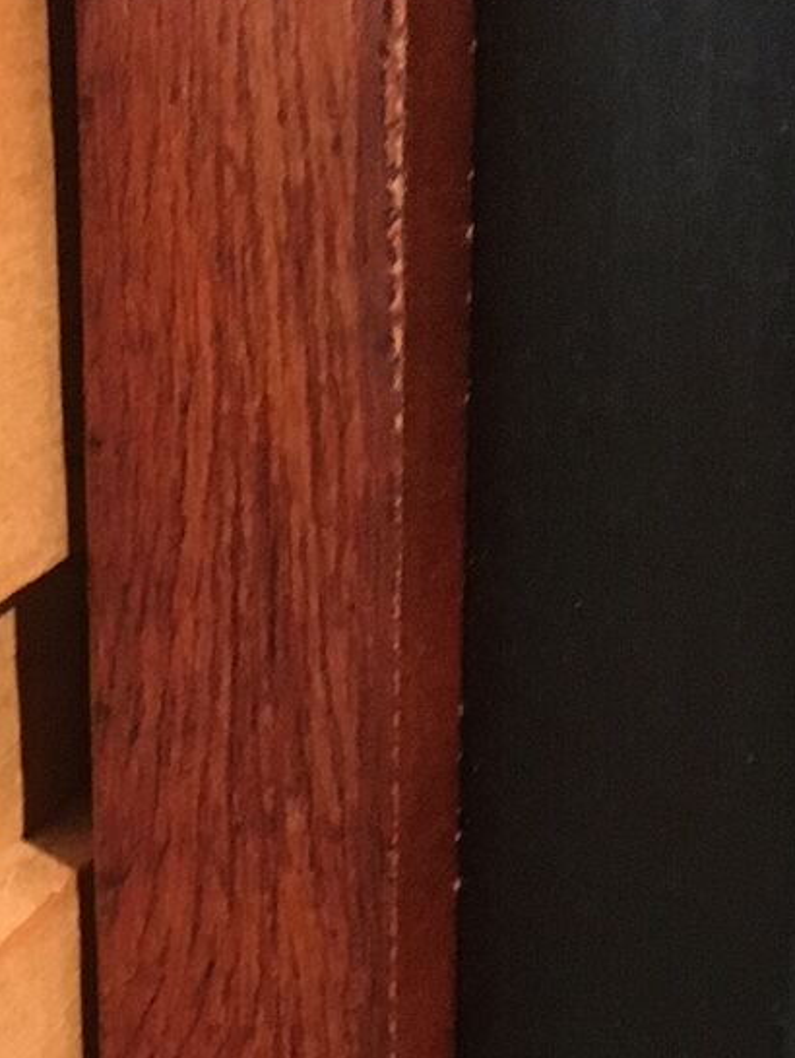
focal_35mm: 107
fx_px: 3274
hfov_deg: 12.6
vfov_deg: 17.7
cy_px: 1182
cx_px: -646
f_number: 2.2
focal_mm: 4.15
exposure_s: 1/25
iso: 200
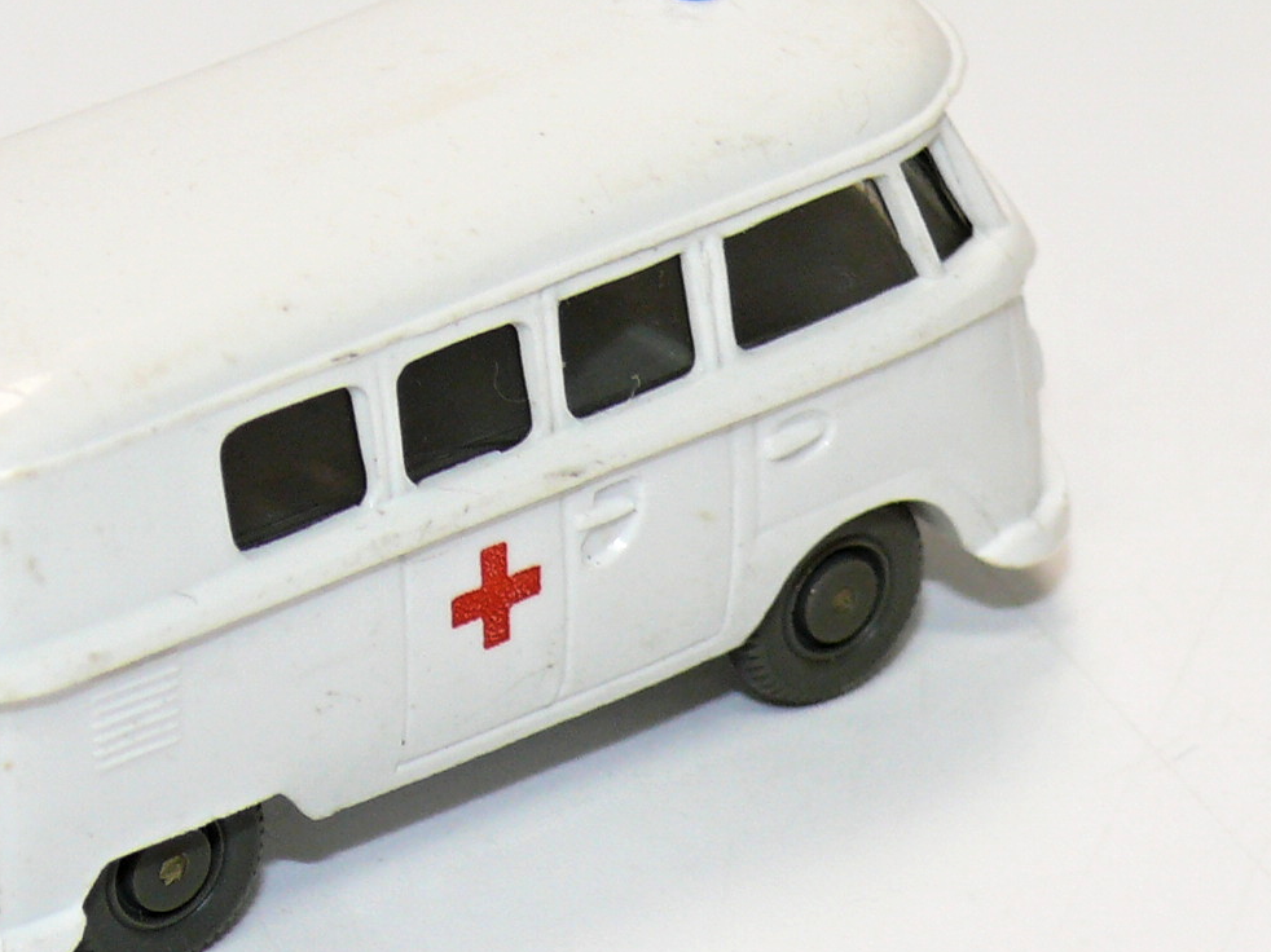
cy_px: 482
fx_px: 8737
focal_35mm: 238
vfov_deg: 6.2
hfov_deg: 8.3
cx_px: 327
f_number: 4
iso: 100
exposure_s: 1/30
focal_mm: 17.3
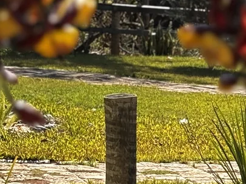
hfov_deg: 8.3
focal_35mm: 230
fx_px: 1634
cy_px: 120
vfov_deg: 6.5
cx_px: 438
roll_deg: +0.9
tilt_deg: -6.3
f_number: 1.6
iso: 32
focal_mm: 5.96
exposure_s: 1/1328
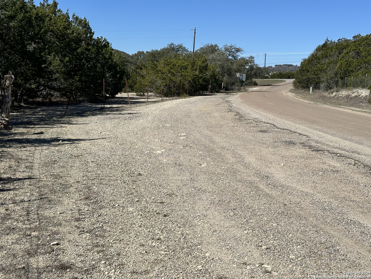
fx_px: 514
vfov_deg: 30.3
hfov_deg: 39.7
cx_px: 186
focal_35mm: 48
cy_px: 140
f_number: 1.78
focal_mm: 6.86
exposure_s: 1/6211
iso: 64
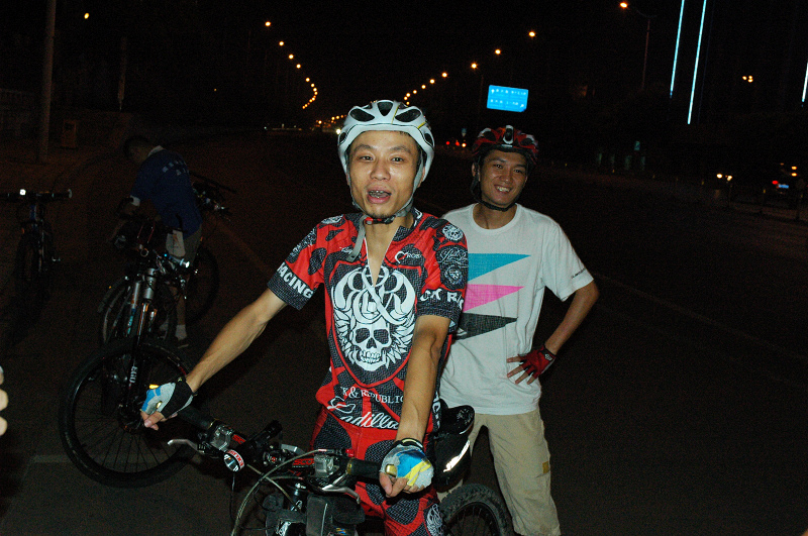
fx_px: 1177
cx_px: 404
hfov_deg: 37.9
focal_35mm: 52
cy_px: 268
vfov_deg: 25.7
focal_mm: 35
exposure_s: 1/60
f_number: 7.1
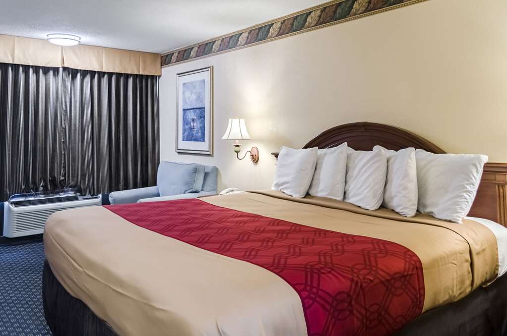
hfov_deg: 67.5
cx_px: 254
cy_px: 168
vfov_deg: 47.8
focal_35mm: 27
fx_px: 380
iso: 400
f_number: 3.5
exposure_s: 1/250
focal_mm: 18
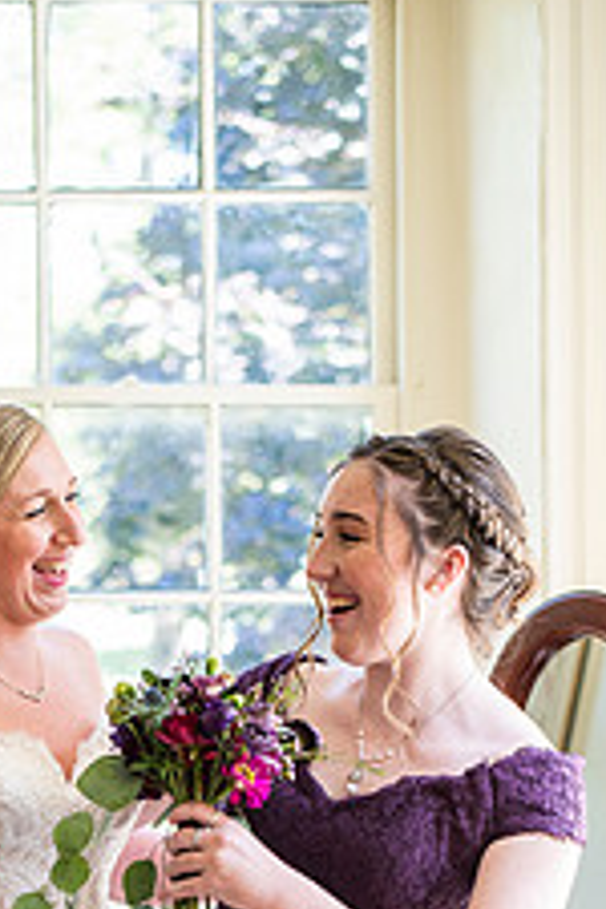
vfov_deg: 19.9
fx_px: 2525
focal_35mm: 100
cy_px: 881
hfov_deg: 13.6
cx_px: 125
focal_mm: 50
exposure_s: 1/400
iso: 640
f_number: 2.5
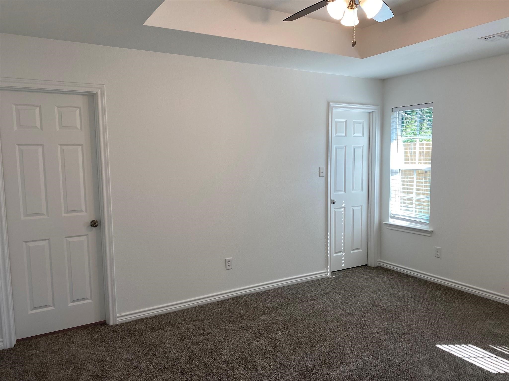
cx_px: 254
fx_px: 382
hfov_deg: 67.3
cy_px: 190
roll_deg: +0.4
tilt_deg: -6.8
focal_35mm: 26
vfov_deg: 53.1
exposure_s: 1/120
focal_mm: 4.25
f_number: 1.8
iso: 50
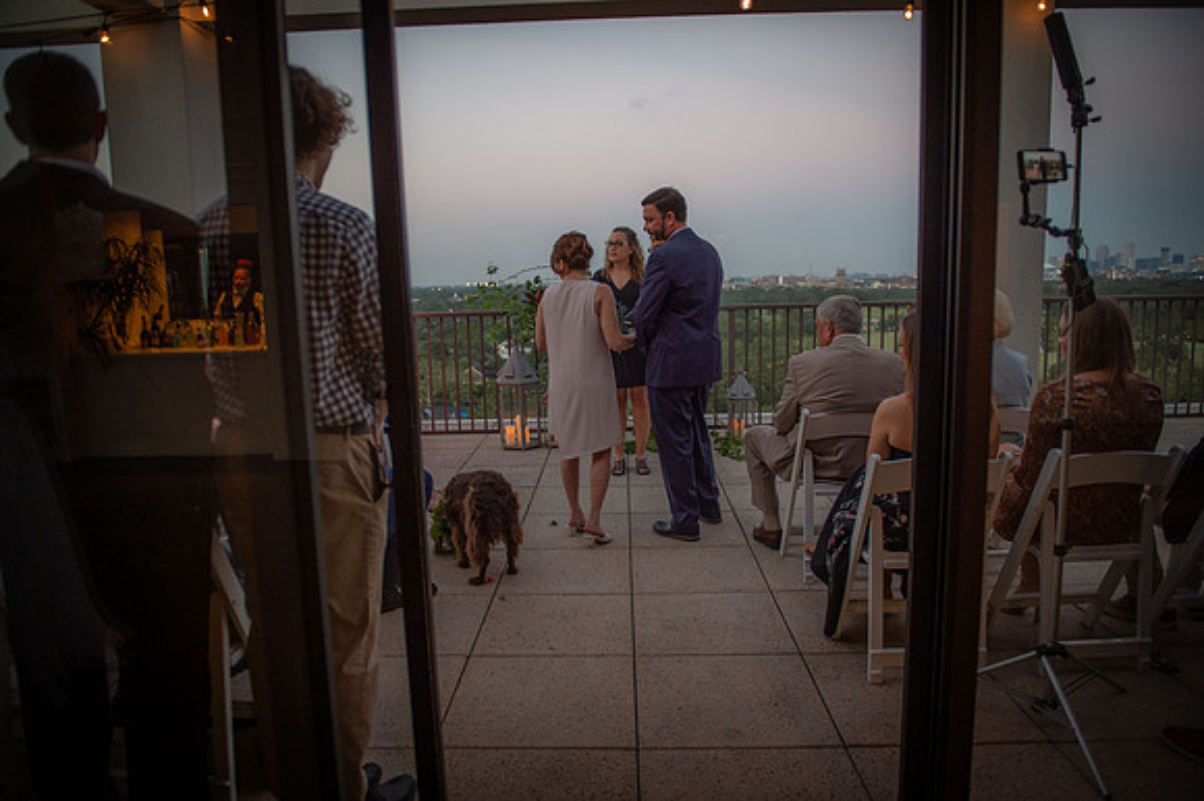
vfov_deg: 53.1
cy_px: 400
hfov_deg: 73.8
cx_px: 602
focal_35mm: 24
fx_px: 802
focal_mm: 24
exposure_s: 1/160
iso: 800
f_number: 2.8
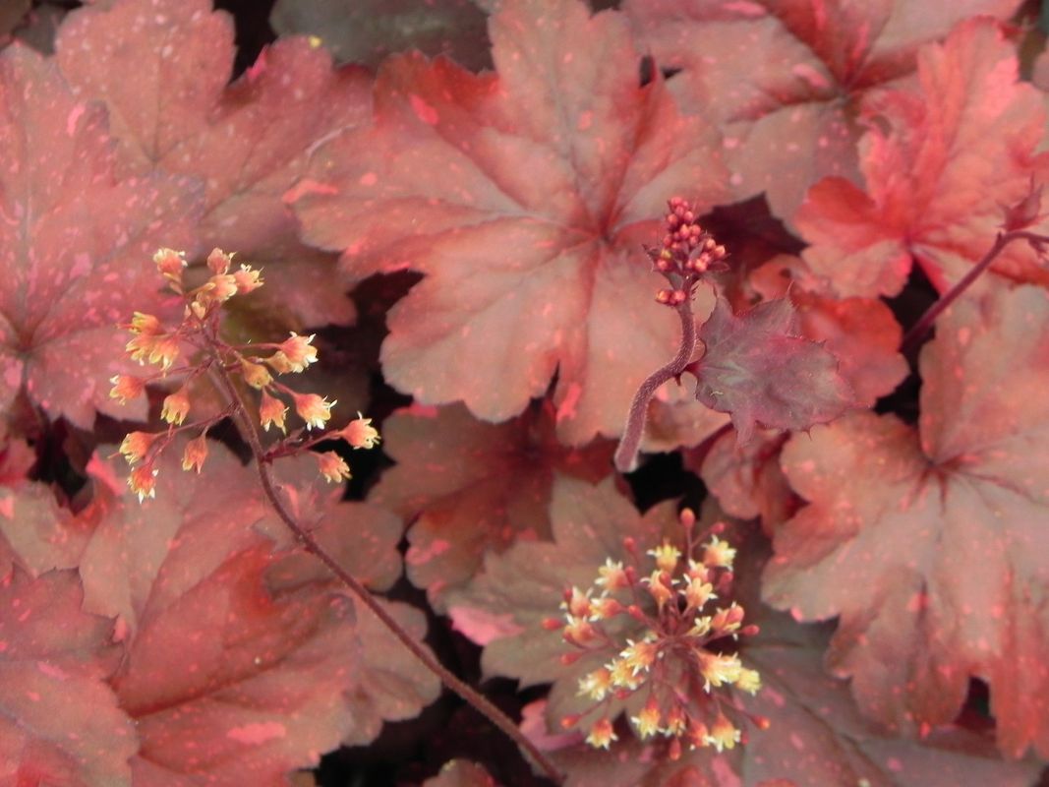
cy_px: 394
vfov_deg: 11.5
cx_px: 524
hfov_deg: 15.3
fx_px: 3909
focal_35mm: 129
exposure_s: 1/40
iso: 160
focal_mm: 23
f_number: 5
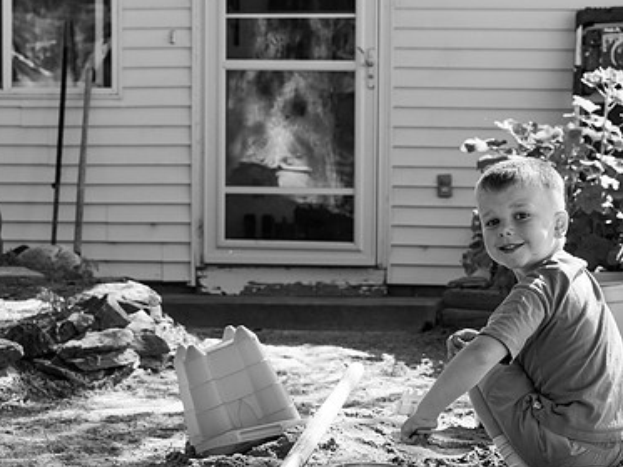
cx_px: 367
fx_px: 2286
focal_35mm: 127
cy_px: 261
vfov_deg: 11.7
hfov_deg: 15.5
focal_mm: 85
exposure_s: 1/500
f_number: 10
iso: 2000
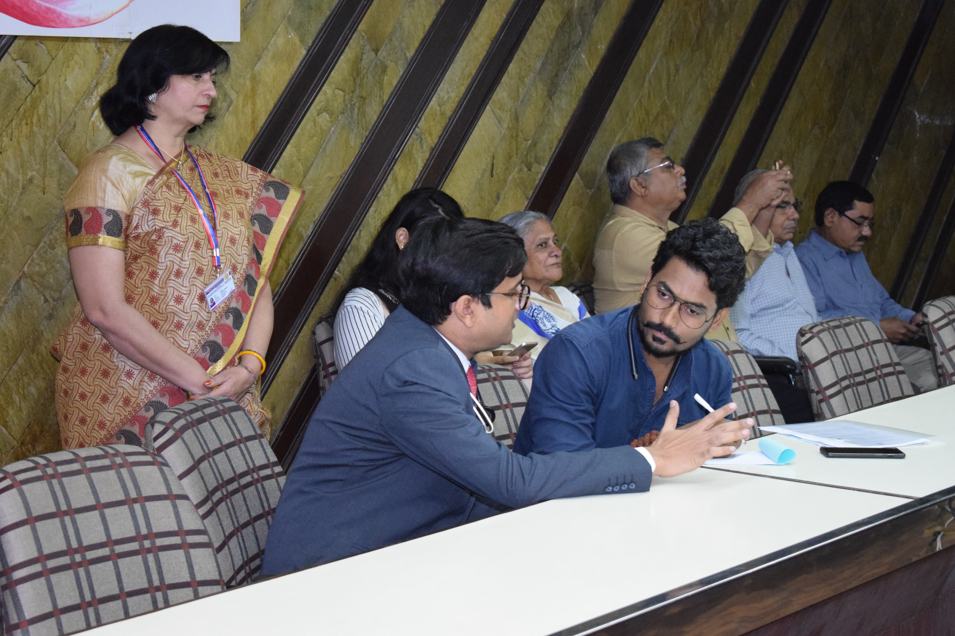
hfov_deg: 24.3
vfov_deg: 16.4
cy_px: 317
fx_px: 2215
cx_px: 478
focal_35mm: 84
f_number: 5.6
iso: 4500
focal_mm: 55
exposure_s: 1/60
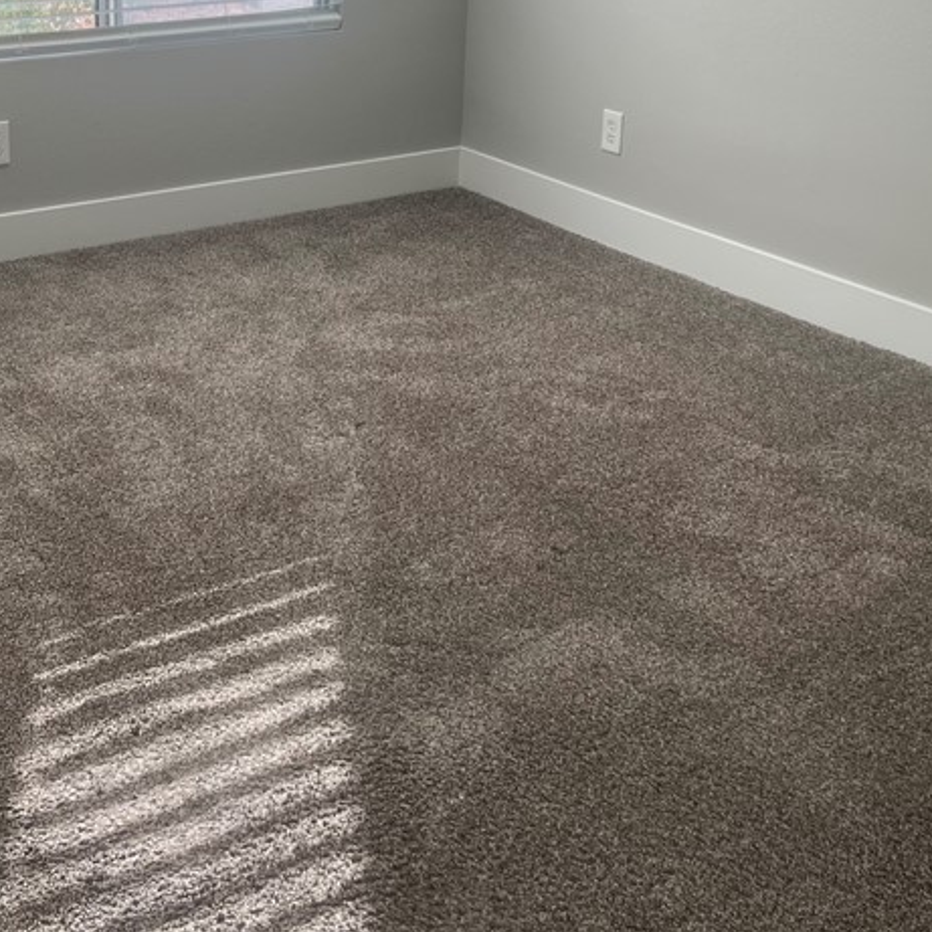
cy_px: 158
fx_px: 1554
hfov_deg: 33.1
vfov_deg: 32.3
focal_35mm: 51
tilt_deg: -15.3
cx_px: 313
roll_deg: -1.1
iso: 40
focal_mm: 5.7
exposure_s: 1/160
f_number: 1.5
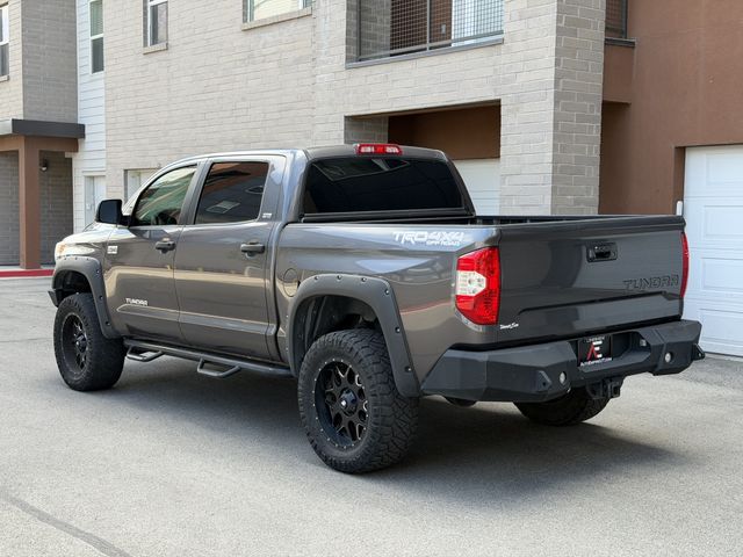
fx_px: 1030
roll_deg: -0.8
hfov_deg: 39.7
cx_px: 372
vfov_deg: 30.3
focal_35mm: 48
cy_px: 278
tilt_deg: -3.0
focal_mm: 6.76
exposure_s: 1/444
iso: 80
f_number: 1.78
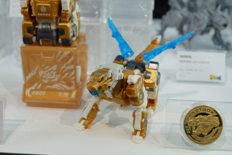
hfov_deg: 41.9
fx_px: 303
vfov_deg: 28.6
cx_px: 116
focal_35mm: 47
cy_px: 78
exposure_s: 1/125
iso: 640
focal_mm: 31
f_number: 4.7
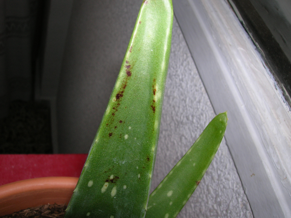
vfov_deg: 41.7
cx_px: 146
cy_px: 109
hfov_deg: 54.0
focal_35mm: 34
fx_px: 286
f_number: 4.9
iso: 50
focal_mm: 5.7
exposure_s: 1/60.1
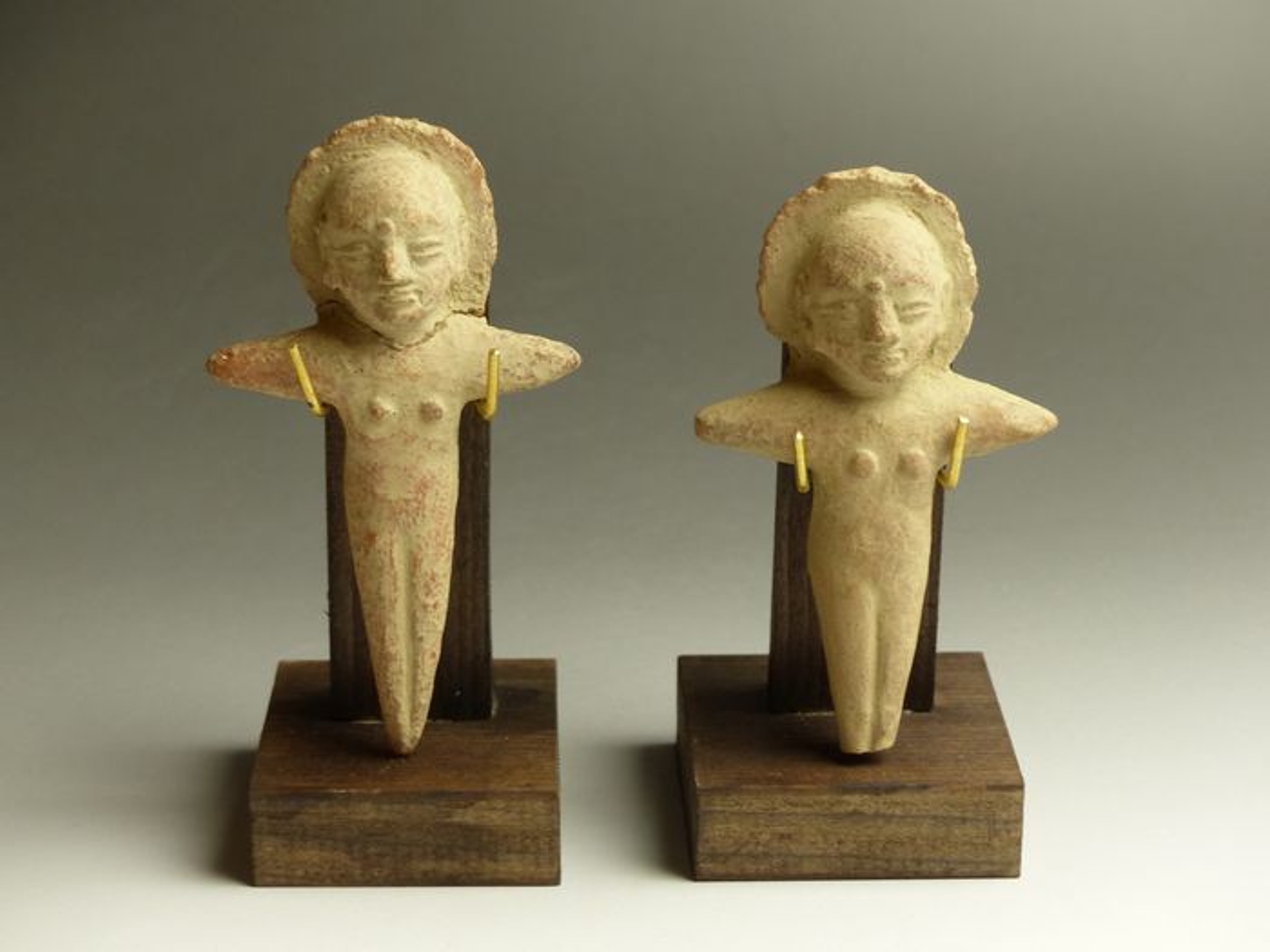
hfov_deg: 22.8
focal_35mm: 86
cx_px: 635
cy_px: 476
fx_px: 3155
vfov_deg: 17.2
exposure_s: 1/50
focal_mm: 15.5
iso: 200
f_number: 2.8
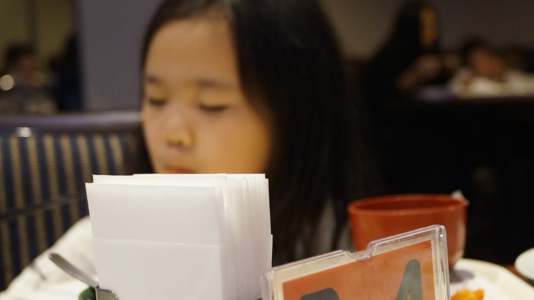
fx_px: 977
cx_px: 243
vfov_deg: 17.5
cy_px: 129
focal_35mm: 69
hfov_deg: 30.6
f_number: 5.6
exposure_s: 1/80
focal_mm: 40
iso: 2500
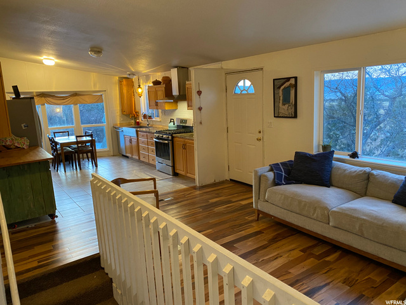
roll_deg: +2.4
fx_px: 305
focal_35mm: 26
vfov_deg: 53.1
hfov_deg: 67.3
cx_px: 203
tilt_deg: -11.4
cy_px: 152
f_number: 1.8
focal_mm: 4.25
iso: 400
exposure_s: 1/60
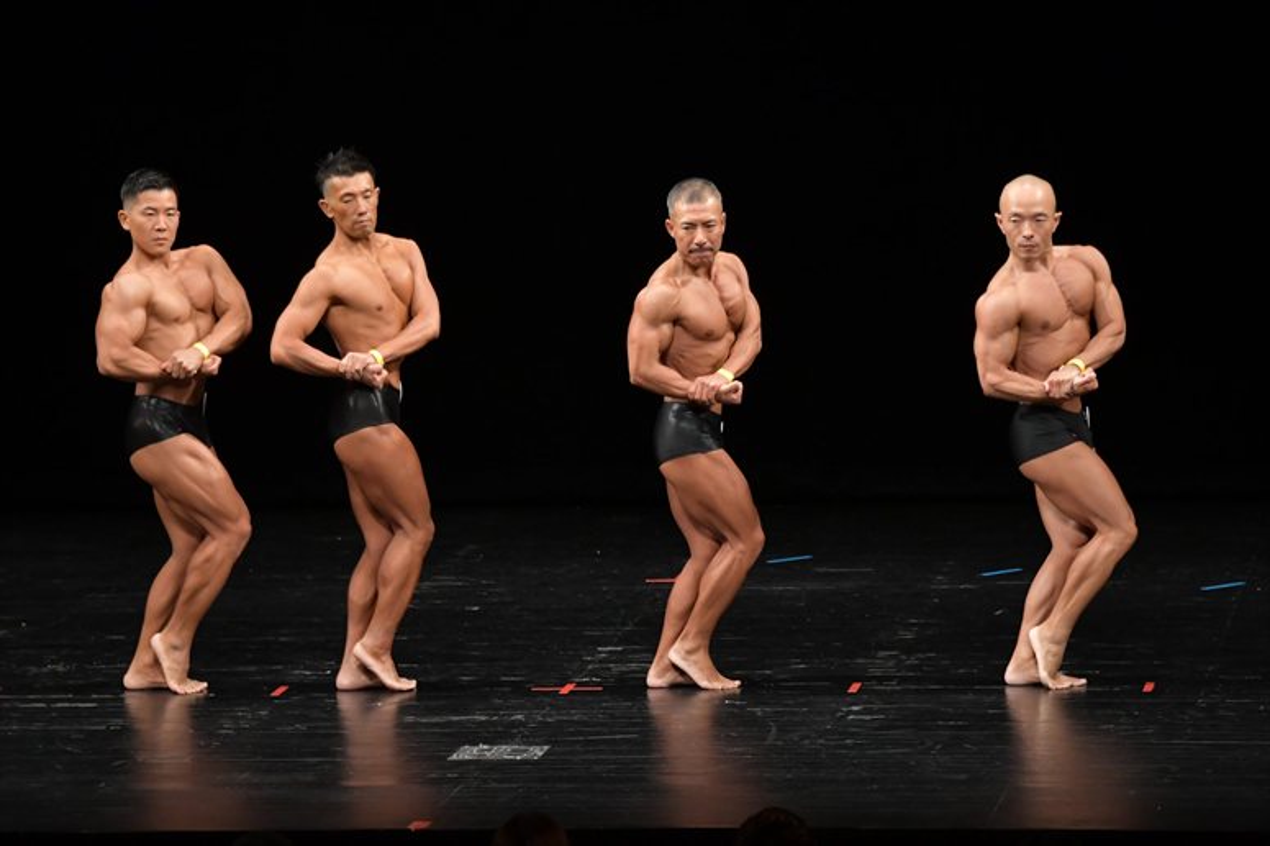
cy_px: 423
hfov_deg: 9.5
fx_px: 7652
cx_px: 635
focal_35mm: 217
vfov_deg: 6.3
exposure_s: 1/400
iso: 2500
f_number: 5.6
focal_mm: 145
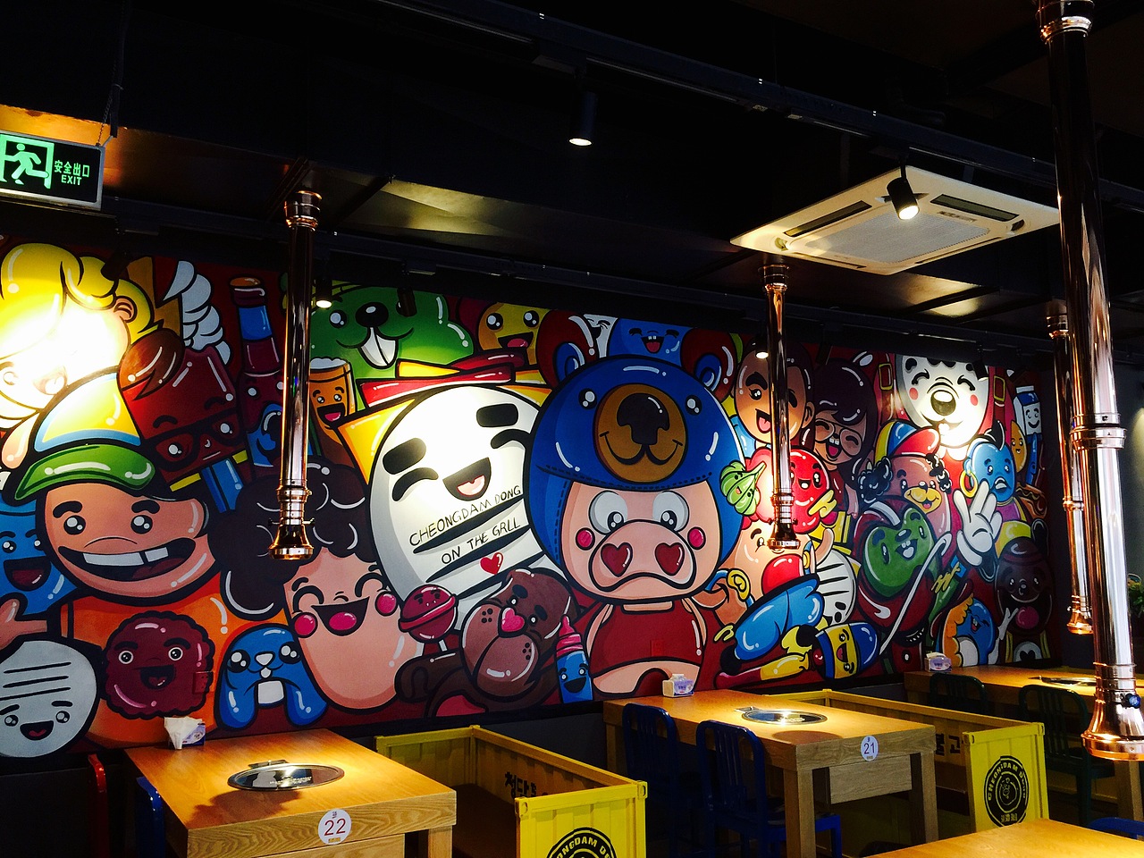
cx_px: 572
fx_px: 958
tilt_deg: +6.3
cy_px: 429
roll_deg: -0.8
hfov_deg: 61.7
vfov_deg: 48.2
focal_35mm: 29
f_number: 2.2
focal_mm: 4.15
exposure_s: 1/17
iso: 50
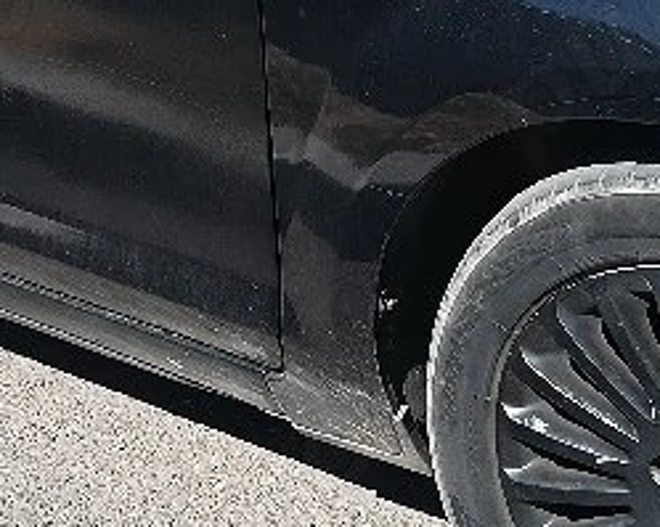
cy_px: -41
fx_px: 2070
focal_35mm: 106
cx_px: 265
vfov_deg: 14.2
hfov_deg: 18.1
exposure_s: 1/435
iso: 64
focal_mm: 3.98
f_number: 1.8
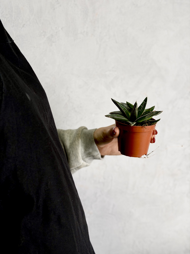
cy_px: 127
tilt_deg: -9.4
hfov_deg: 30.3
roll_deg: +1.6
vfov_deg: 39.7
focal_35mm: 48
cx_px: 95
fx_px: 351
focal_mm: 6.76
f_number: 1.78
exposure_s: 1/396
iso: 64
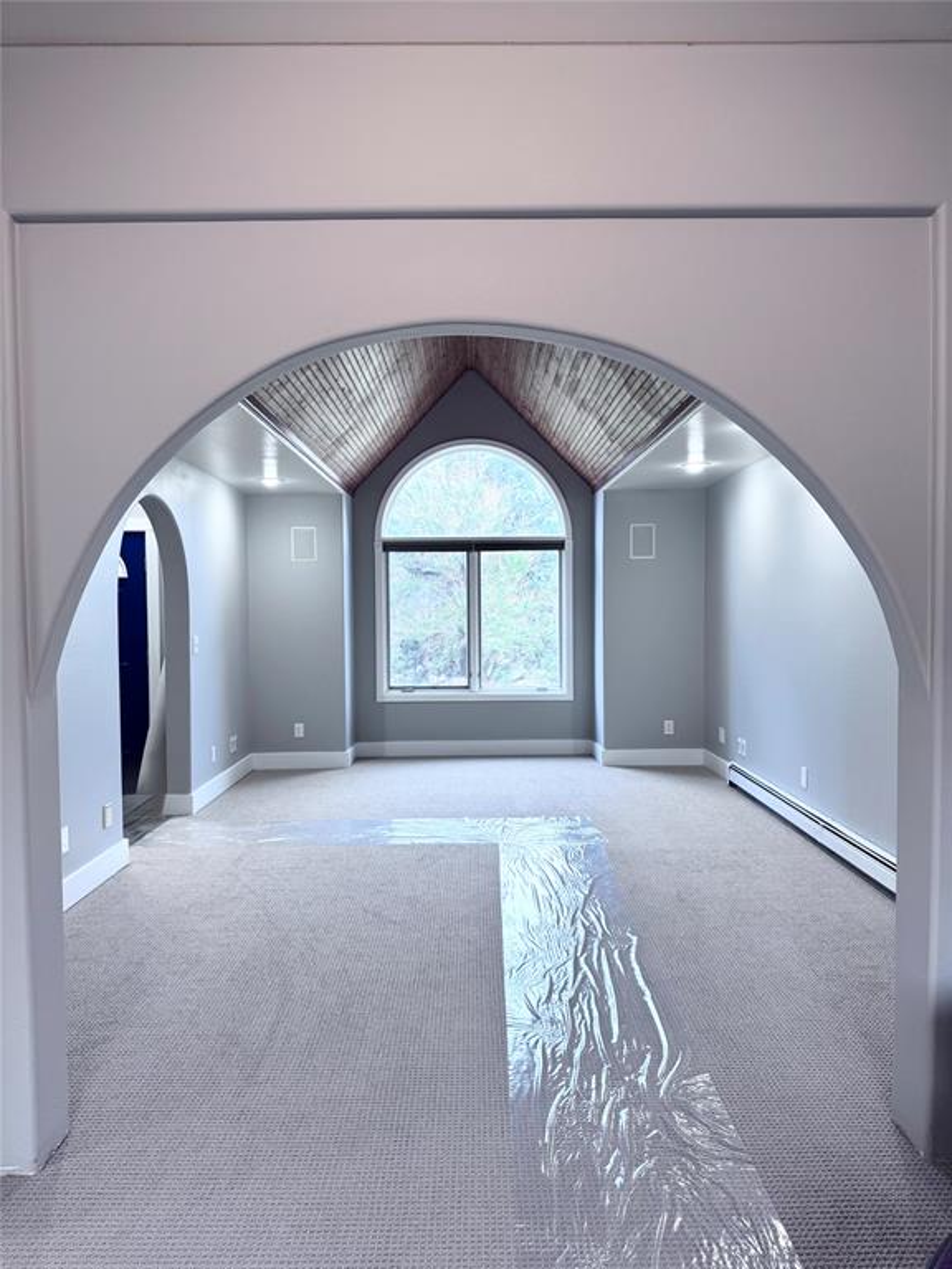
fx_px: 880
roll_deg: +0.7
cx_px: 476
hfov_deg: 56.8
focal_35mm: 24
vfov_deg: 71.6
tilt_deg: -2.5
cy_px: 634
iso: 125
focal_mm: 6.76
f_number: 1.78
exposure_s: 1/120
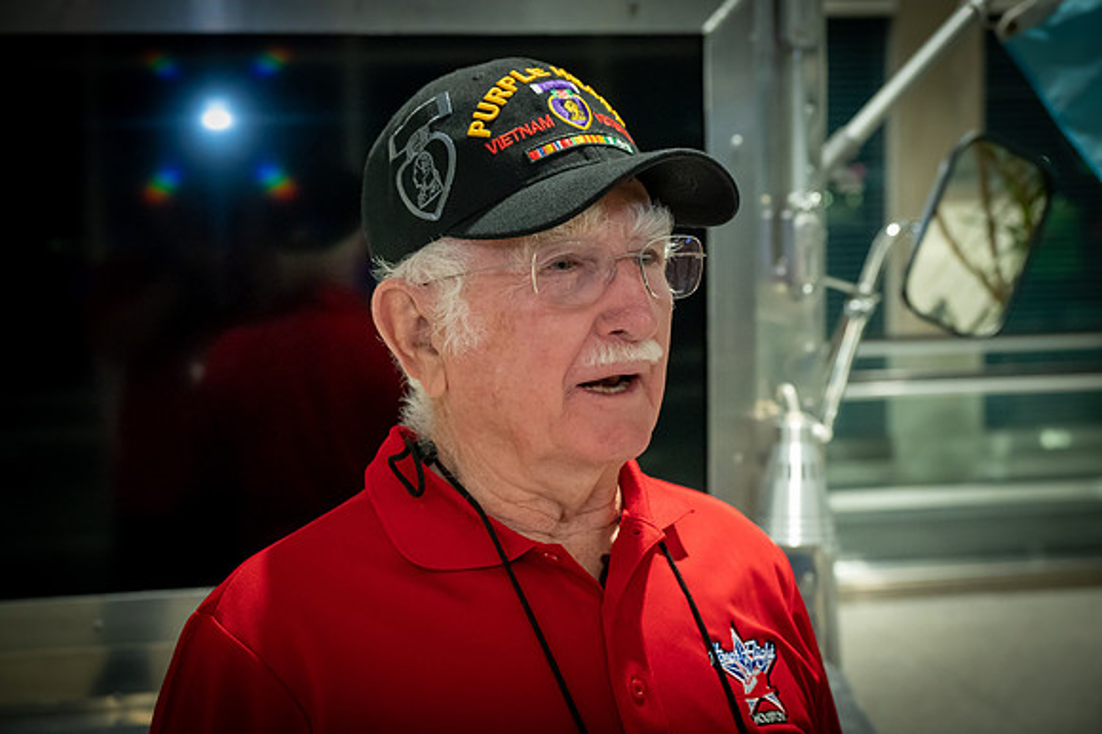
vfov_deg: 24.6
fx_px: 1683
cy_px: 367
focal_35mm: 55
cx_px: 551
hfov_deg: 36.3
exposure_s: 1/100
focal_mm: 55
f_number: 5.6
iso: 8000
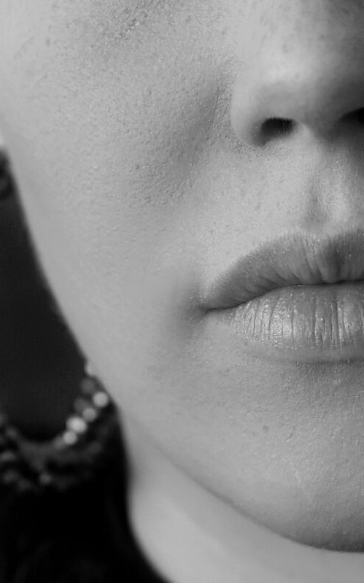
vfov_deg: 5.4
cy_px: 92
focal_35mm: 391
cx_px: 330
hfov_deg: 3.4
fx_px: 6202
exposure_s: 1/1000
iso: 400
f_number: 3.2
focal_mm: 85
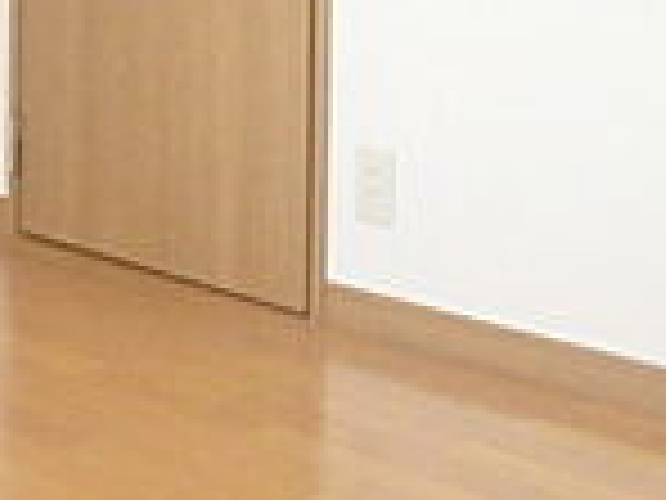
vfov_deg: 15.5
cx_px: -40
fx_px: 1751
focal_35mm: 91
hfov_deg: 20.7
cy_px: -126
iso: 800
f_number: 3.5
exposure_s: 1/125
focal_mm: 3.7
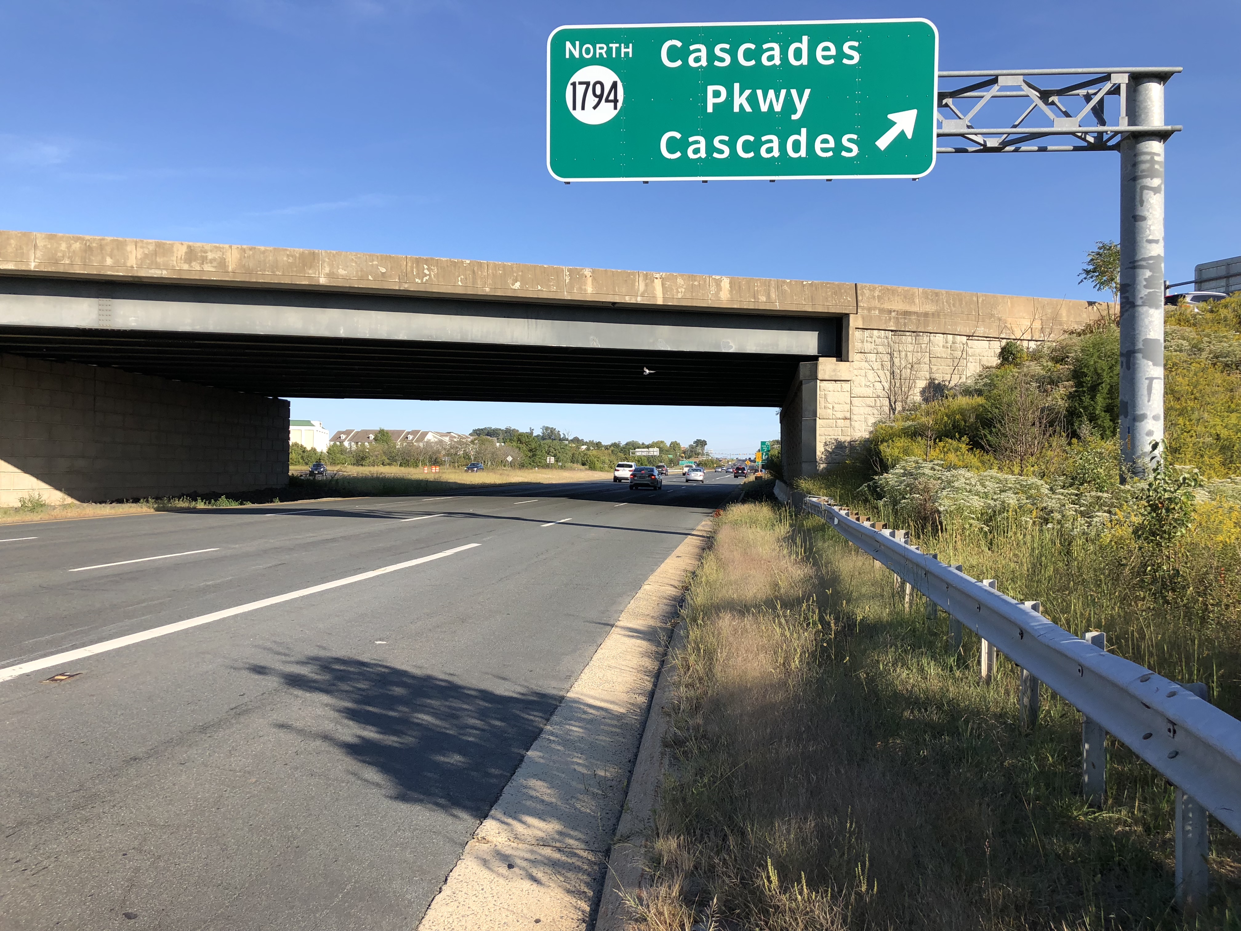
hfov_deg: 63.4
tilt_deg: +0.5
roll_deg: -0.1
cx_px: 620
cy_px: 466
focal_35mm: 28
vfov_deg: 49.7
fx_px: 1004
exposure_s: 1/1312
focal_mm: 4
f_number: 1.8
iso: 20
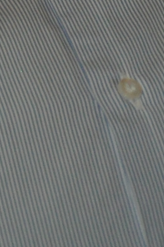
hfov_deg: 2.9
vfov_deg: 4.2
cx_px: -204
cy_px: -454
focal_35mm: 471
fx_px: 3225
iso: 1250
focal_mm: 52
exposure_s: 1/160
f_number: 5.6
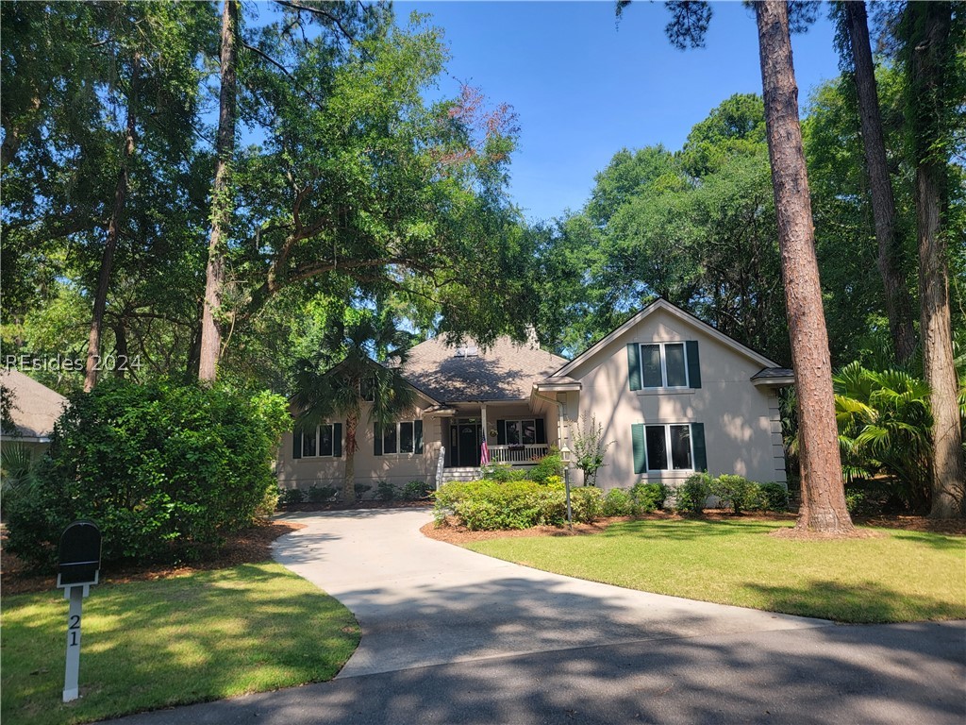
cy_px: 362
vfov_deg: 56.8
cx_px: 483
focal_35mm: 24
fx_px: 670
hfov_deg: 71.6
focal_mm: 6.7
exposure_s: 1/306
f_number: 1.8
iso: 16
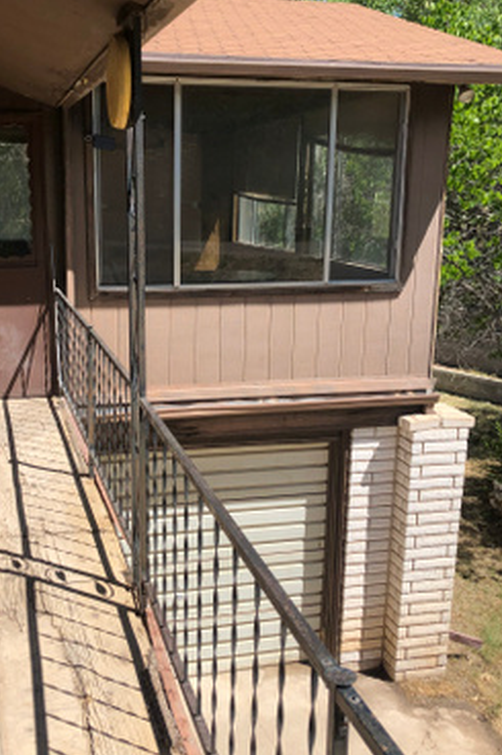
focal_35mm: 38
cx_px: 156
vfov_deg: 50.7
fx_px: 796
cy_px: 361
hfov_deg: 34.6
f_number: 1.8
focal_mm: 3.99
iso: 20
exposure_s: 1/1869
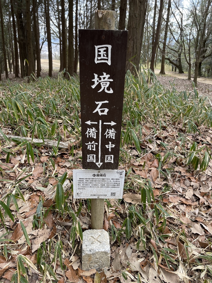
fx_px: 212
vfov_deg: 67.3
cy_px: 142
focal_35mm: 26
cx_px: 106
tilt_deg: -25.5
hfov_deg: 53.1
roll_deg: +0.1
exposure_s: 1/176
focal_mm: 5.1
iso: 32
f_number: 1.6
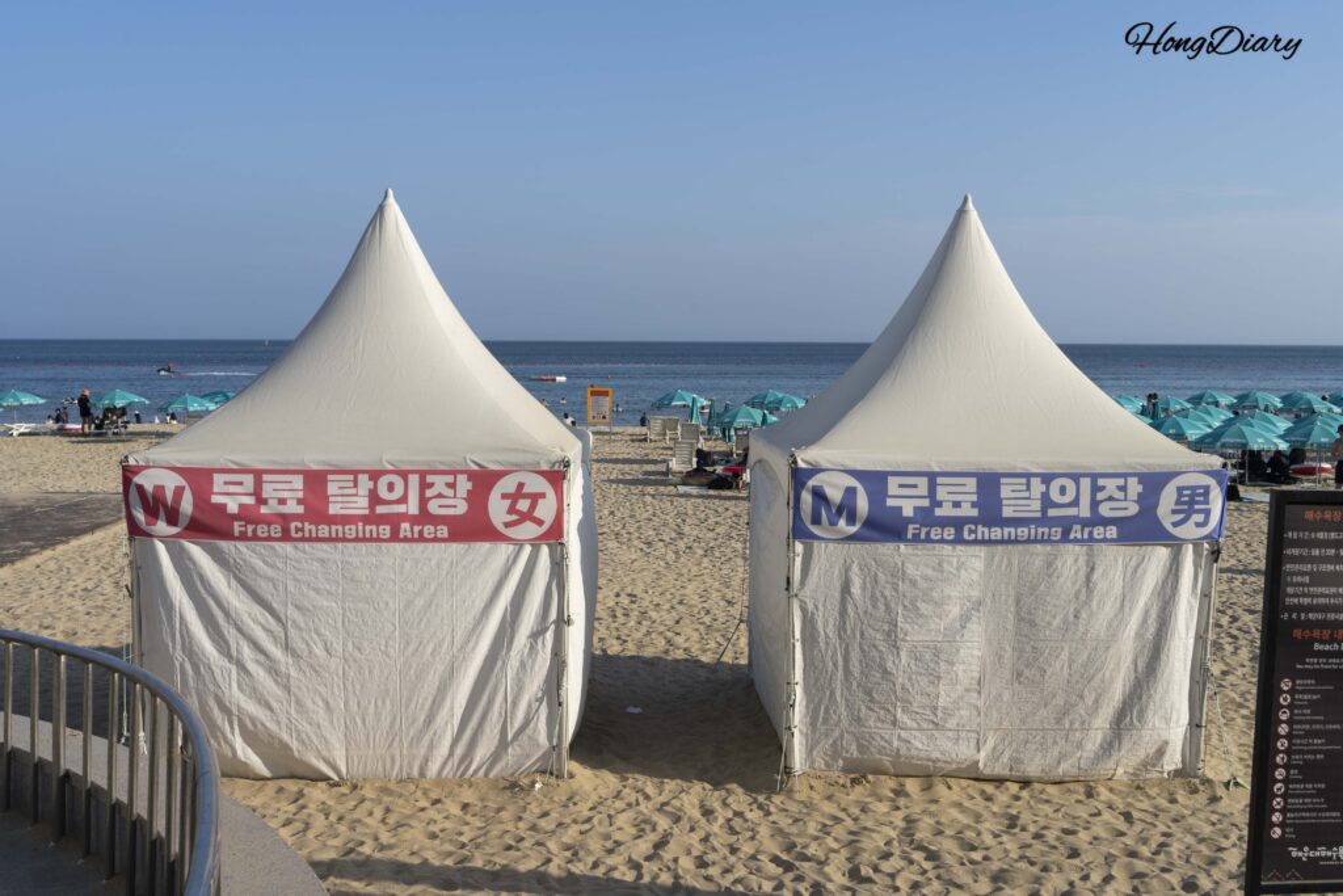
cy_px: 448
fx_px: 1418
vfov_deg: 35.1
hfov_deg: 50.7
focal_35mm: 38
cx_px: 672
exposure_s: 1/250
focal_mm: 38
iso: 100
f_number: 11
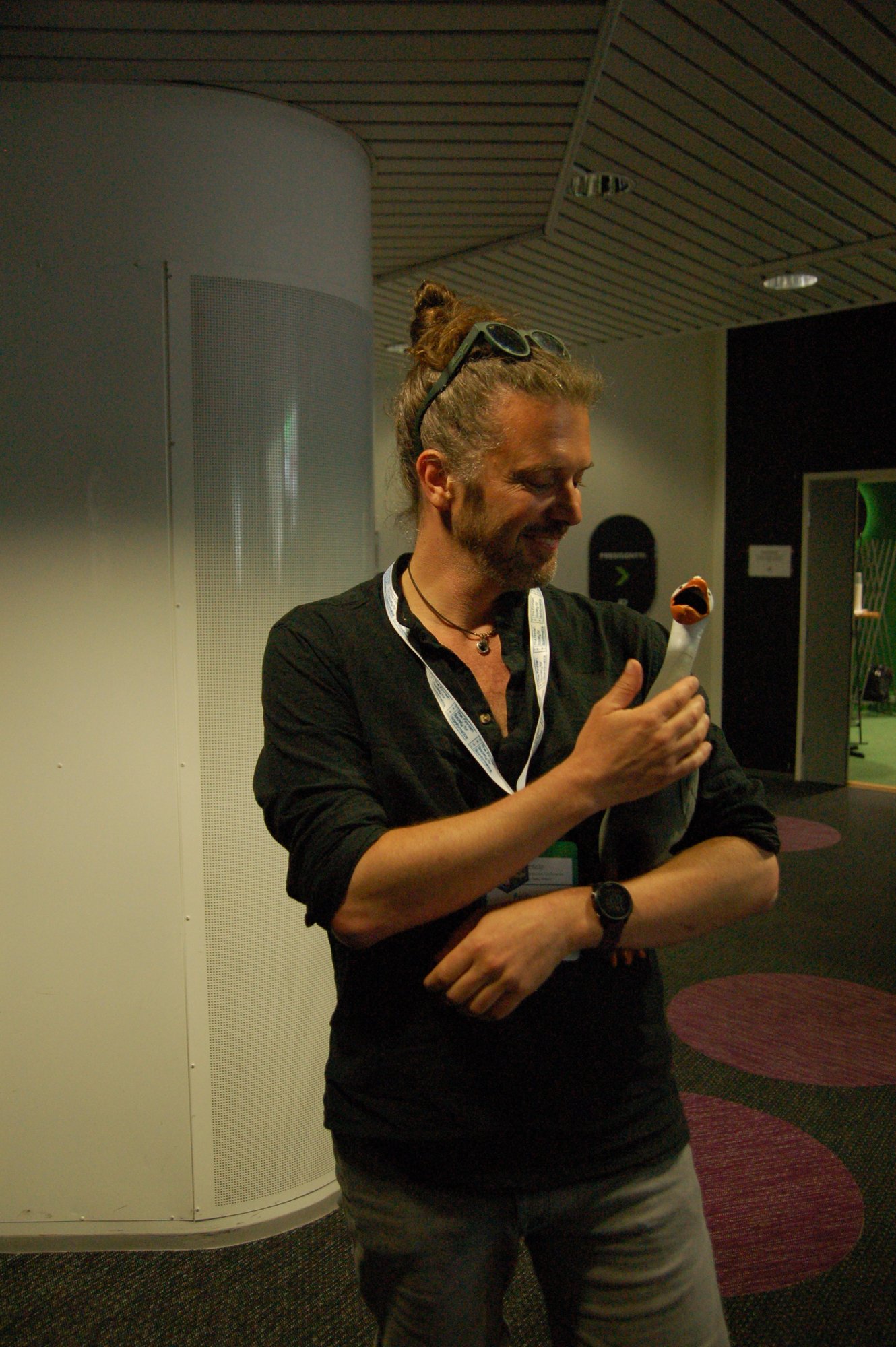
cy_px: 674
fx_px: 1066
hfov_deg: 45.6
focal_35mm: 28
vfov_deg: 64.6
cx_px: 448
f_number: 2.8
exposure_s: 1/125
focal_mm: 19
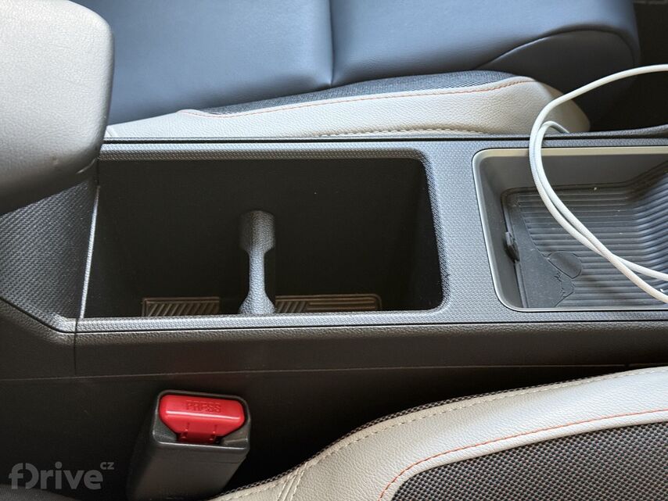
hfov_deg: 39.6
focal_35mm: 48
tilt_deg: -55.0
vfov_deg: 30.3
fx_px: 927
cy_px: 250
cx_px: 334
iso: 250
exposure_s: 1/47
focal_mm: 6.76
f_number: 1.78
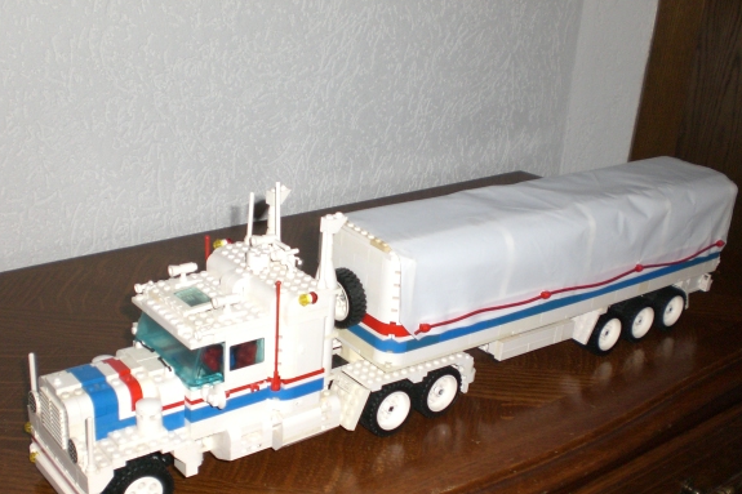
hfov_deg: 44.5
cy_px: 306
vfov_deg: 30.4
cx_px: 383
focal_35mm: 44
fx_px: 907
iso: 200
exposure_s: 1/60
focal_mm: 6.3
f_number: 3.1
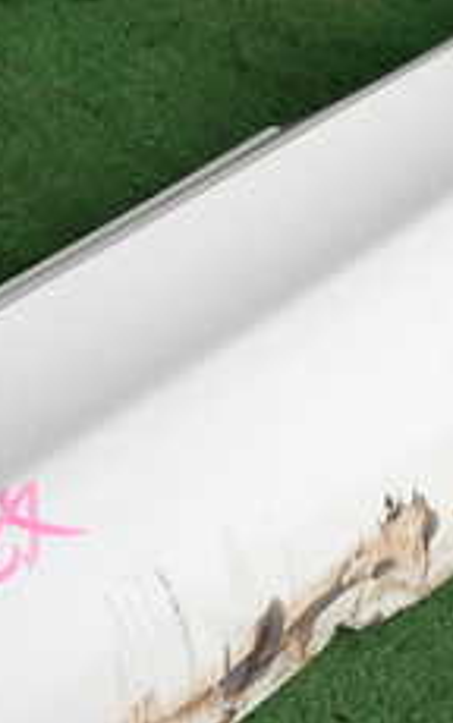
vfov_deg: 28.8
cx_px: -135
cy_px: 629
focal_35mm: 69
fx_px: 1361
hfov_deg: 17.7
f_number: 2.8
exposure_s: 1/640
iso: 100
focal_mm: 4.5
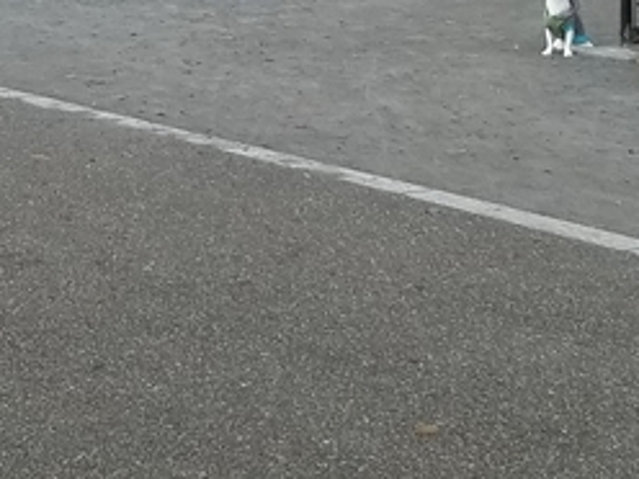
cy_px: -278
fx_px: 2326
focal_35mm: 126
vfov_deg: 11.2
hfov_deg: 15.5
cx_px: 106
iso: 80
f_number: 1.7
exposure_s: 1/100
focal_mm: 4.25
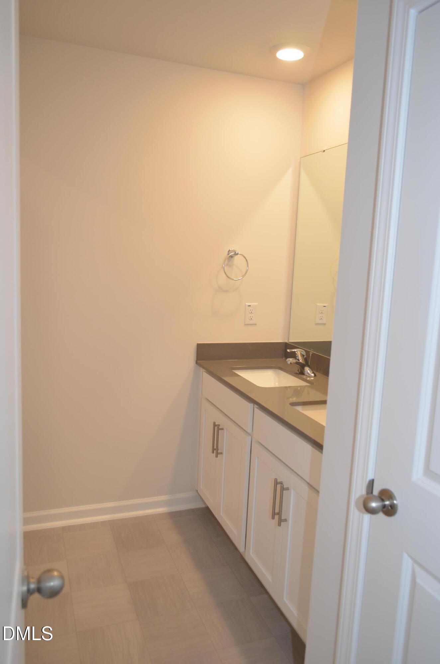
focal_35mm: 27
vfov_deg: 67.5
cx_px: 220
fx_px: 497
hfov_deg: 47.7
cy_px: 332
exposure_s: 1/60
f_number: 4
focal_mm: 18
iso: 400
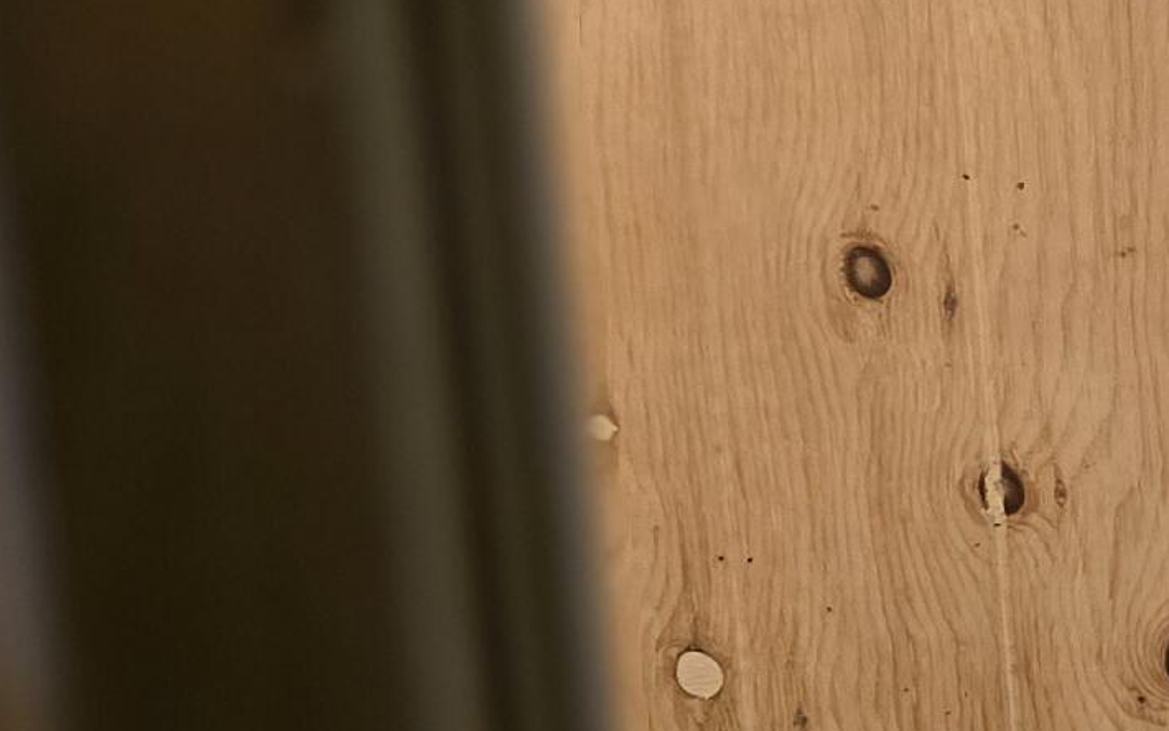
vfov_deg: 12.0
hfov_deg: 15.9
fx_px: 3282
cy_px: 1171
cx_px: 2328
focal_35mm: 103
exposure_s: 1/120
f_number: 1.7
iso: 1000
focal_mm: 6.3
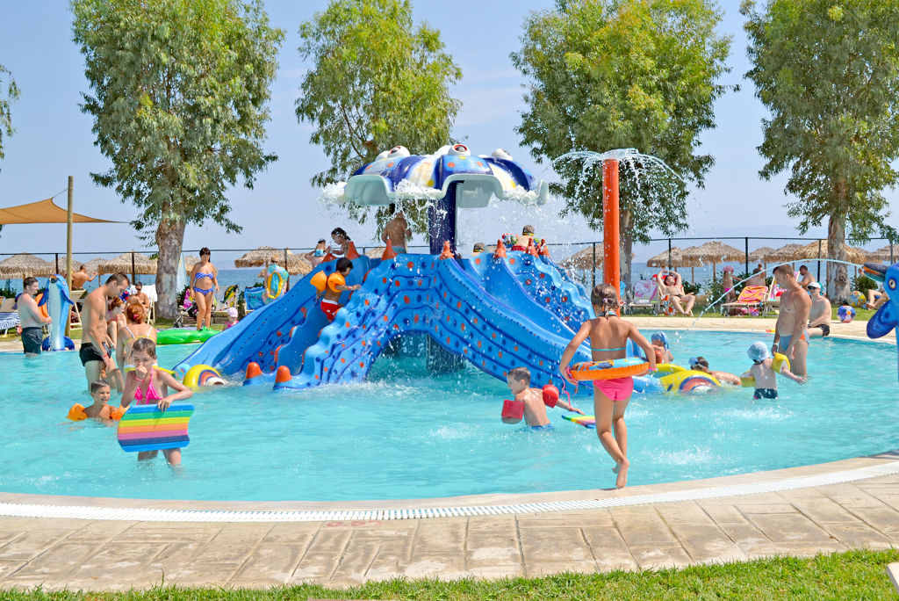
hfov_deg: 46.4
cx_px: 450
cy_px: 300
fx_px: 1049
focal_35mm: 42
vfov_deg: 31.9
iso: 100
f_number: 8
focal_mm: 28
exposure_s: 1/250
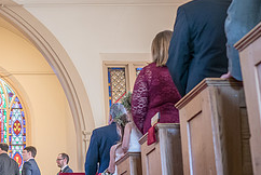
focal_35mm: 87
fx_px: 632
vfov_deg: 15.7
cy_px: 66
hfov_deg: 22.3
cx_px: -9
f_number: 2.8
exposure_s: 1/100
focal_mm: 35
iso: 2000
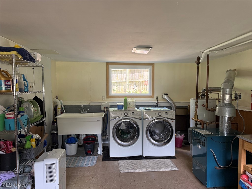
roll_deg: -0.5
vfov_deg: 56.8
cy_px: 94
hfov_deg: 71.6
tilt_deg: -1.6
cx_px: 126
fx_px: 175
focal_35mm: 24
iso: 200
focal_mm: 6.76
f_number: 1.78
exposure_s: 1/60
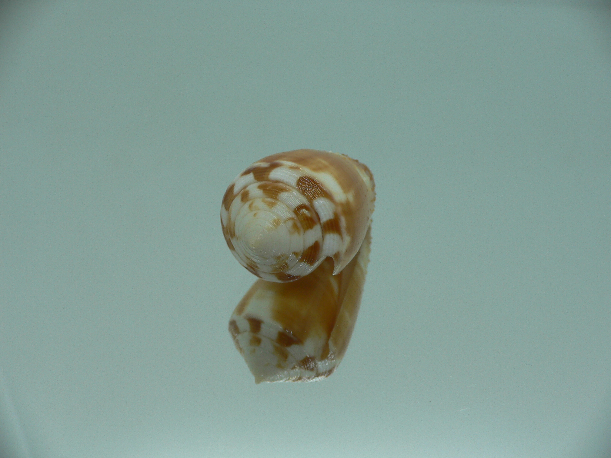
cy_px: 229
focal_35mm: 35
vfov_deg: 40.7
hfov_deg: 52.6
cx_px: 306
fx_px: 618
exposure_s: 1/60
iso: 80
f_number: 2.8
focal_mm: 4.6
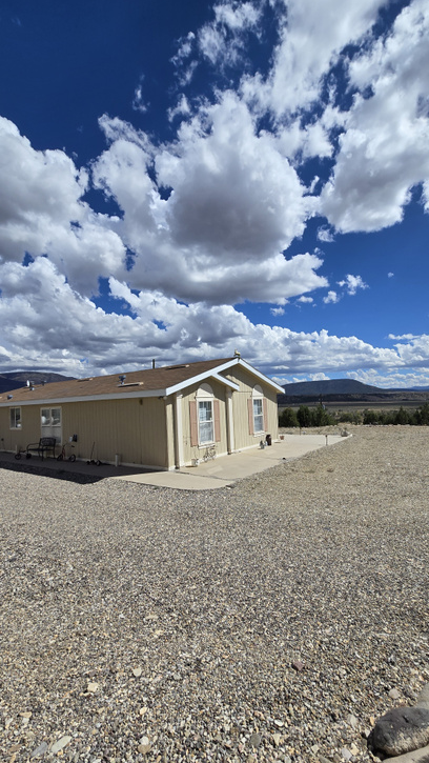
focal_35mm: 15
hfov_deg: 70.5
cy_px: 398
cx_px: 227
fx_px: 303
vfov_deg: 102.9
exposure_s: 1/4820
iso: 50
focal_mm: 2.2
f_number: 2.2
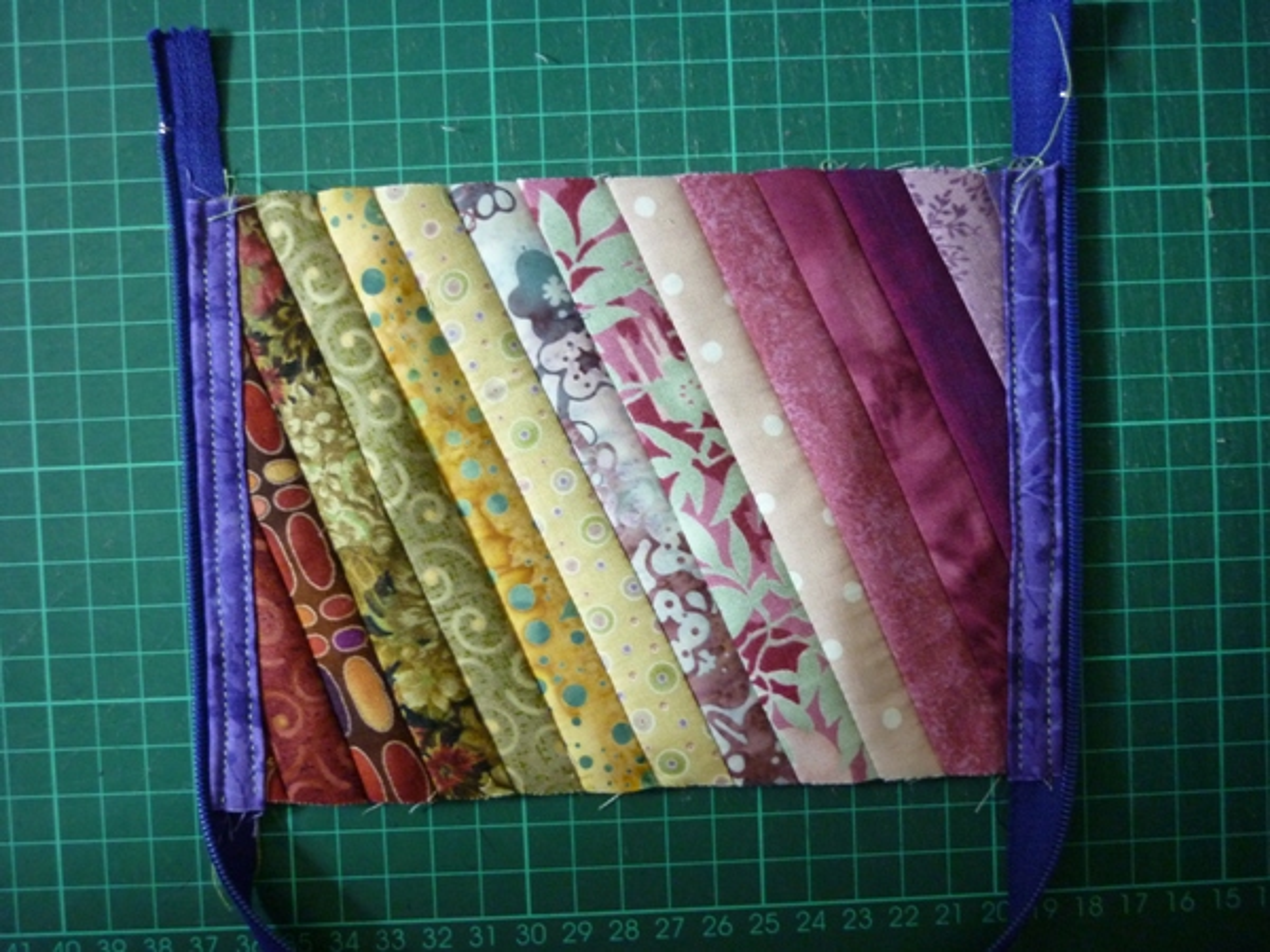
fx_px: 1211
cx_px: 635
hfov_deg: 55.4
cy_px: 476
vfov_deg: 42.9
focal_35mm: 33
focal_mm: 5.5
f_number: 2.8
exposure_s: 1/15
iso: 400
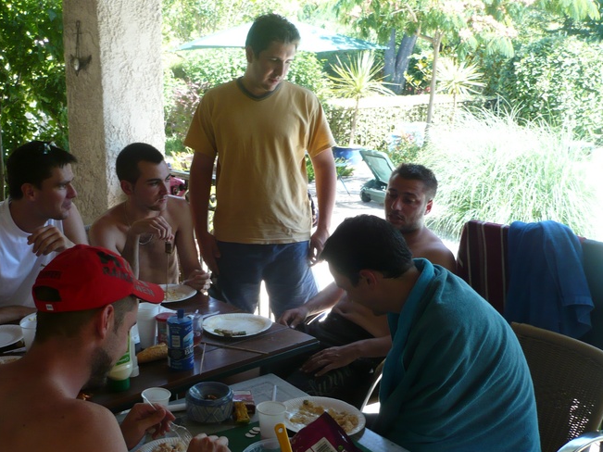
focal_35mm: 43
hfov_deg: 43.7
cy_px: 233
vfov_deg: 33.6
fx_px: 749
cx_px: 249
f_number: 2.8
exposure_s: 1/80
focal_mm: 5.8
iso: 100
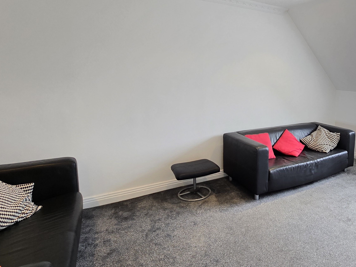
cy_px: 108
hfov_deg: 69.0
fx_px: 237
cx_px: 268
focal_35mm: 23
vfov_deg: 58.4
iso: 80
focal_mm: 2.2
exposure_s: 1/50
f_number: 2.2
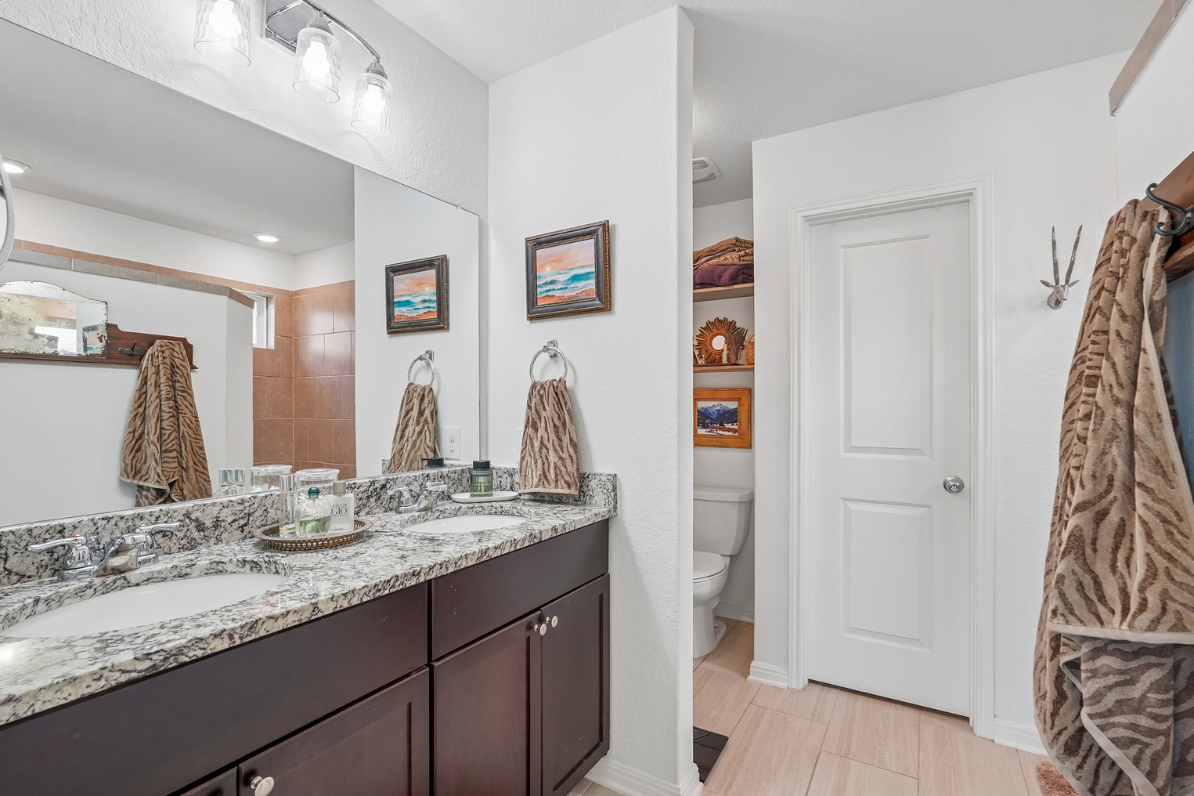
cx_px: 592
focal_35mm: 17
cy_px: 406
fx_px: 564
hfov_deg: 93.3
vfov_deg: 70.4
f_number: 8
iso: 400
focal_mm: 16
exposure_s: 1/20
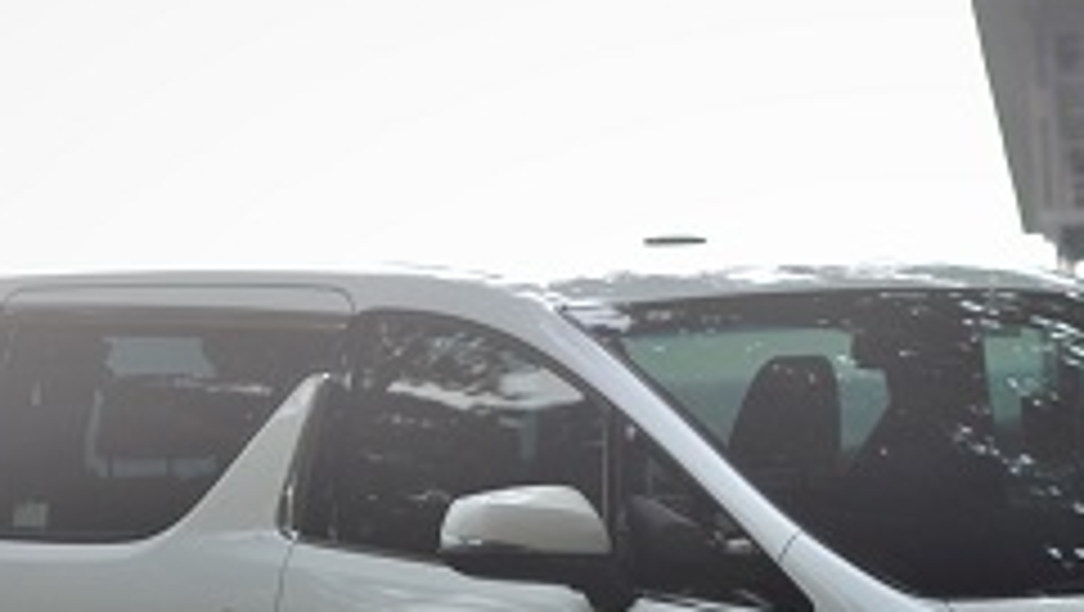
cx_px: 940
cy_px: 652
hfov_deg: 11.0
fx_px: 5609
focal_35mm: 195
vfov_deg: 6.2
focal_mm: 50
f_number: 2.5
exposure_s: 1/250
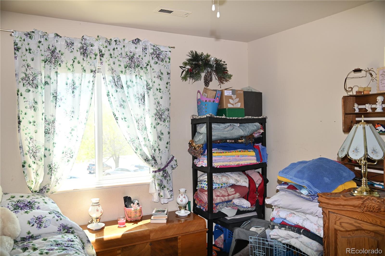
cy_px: 128
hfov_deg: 60.3
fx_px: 331
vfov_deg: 42.2
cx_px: 192
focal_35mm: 31
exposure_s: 1/80
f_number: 4.5
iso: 200
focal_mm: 31
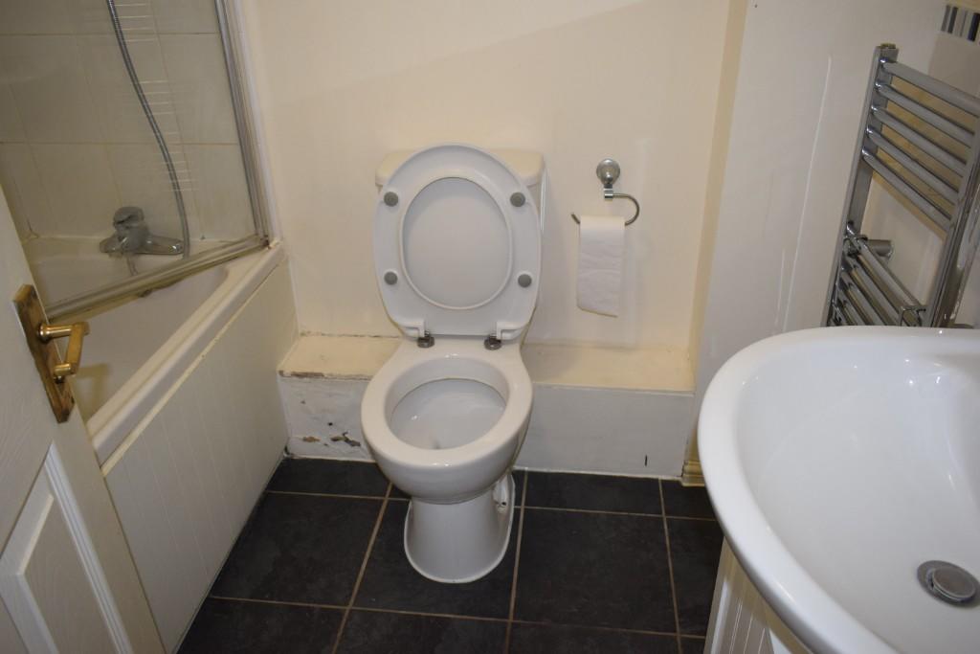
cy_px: 327
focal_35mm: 27
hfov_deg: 67.4
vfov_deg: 47.9
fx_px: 735
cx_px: 490
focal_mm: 18
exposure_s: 1/80
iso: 800
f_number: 4.5
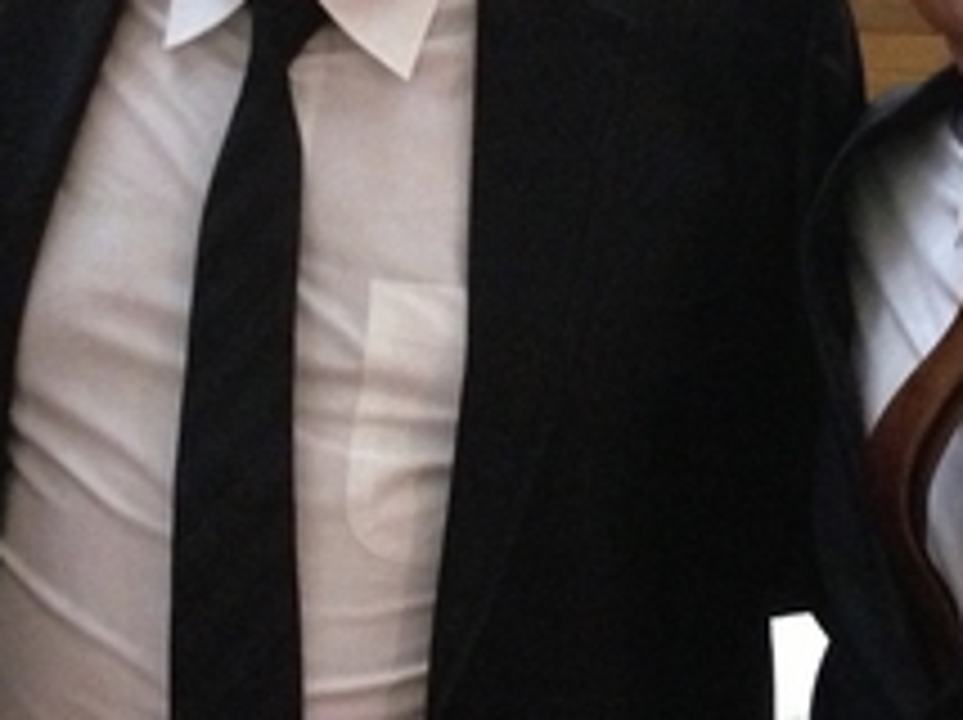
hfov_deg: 18.2
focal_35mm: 108
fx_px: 3001
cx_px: 414
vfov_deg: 13.5
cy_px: 61
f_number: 2.4
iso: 640
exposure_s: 1/15
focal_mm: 4.13
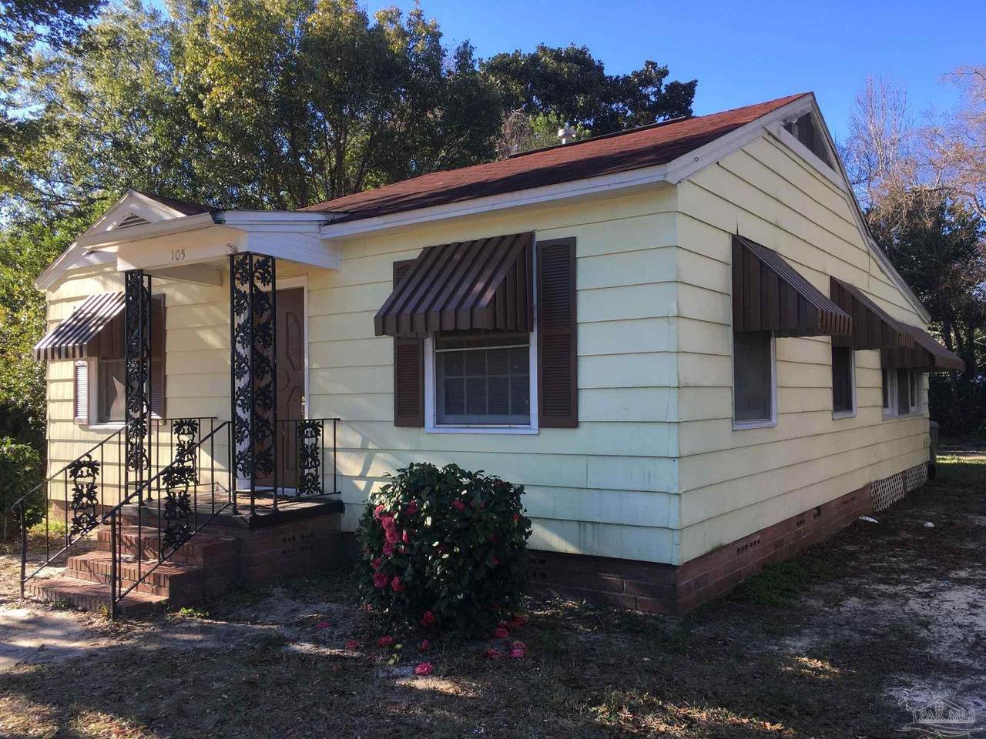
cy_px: 370
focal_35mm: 29
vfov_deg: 48.2
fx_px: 826
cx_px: 493
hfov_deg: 61.7
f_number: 2.2
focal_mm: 4.15
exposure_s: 1/411
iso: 25
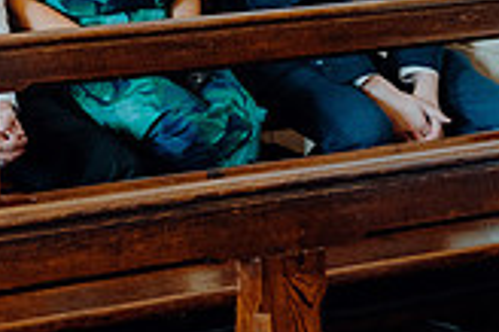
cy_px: 8
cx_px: -323
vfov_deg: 11.6
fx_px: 1620
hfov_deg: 15.6
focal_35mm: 117
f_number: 3.2
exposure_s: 1/200
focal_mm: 33
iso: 3200
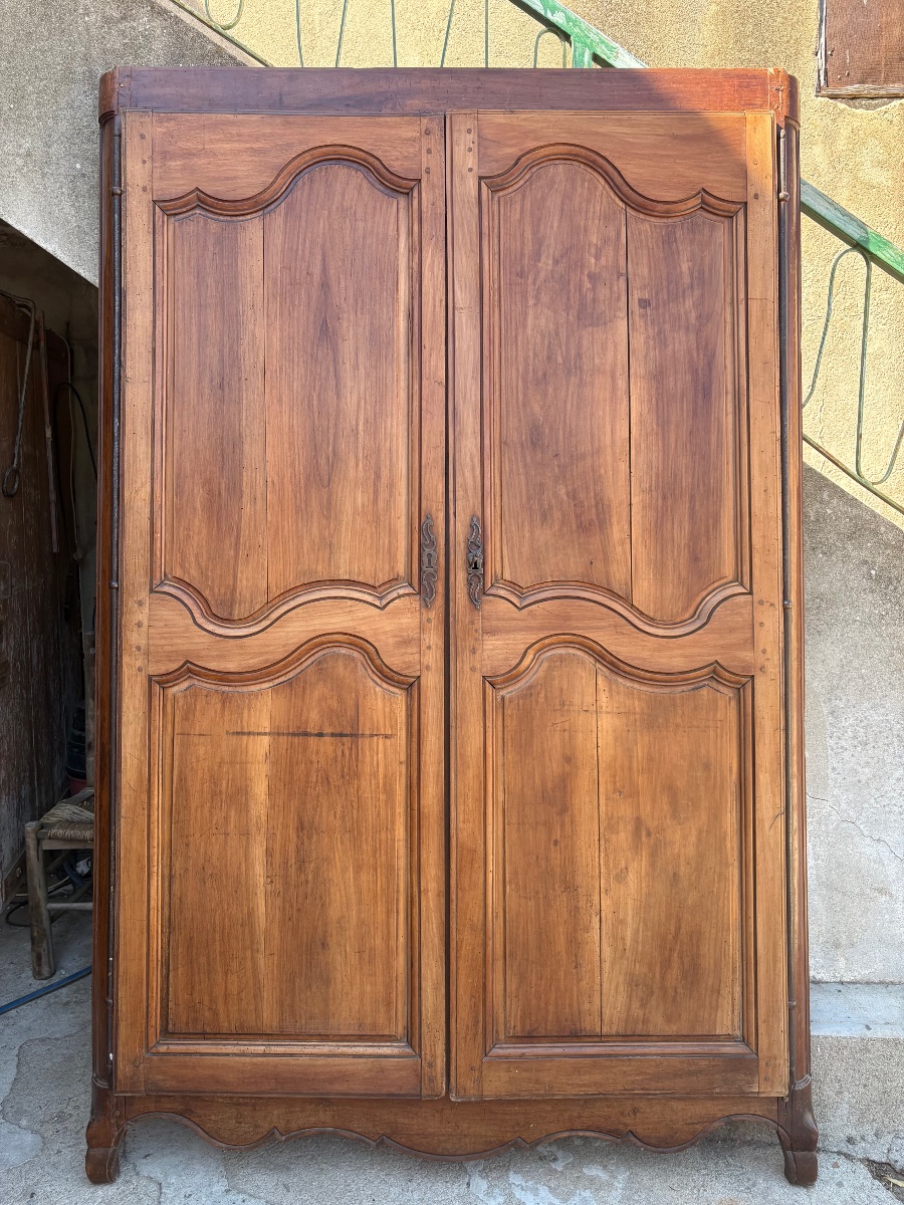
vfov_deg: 67.3
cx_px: 452
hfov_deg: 53.1
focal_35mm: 26
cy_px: 602
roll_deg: +0.4
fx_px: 905
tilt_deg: -6.3
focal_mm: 5.96
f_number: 1.6
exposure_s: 1/352
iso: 64
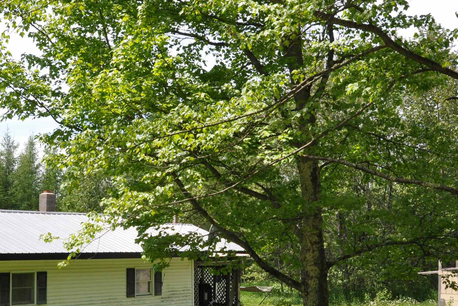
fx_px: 776
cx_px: 181
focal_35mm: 61
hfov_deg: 32.8
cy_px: 210
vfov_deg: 22.2
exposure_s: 1/200
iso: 400
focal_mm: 22
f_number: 14
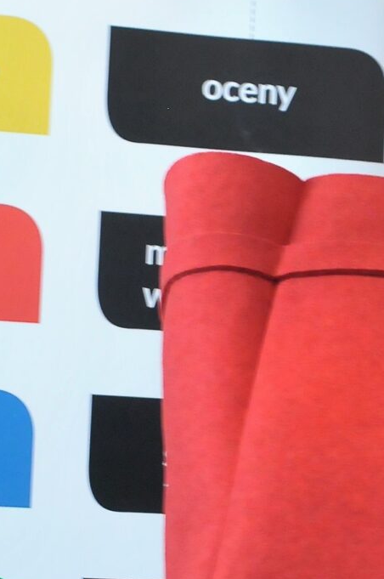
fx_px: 2536
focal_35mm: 158
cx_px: 447
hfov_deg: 8.6
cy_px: 465
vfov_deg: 13.0
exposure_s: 1/20
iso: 1600
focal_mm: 28
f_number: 5.6
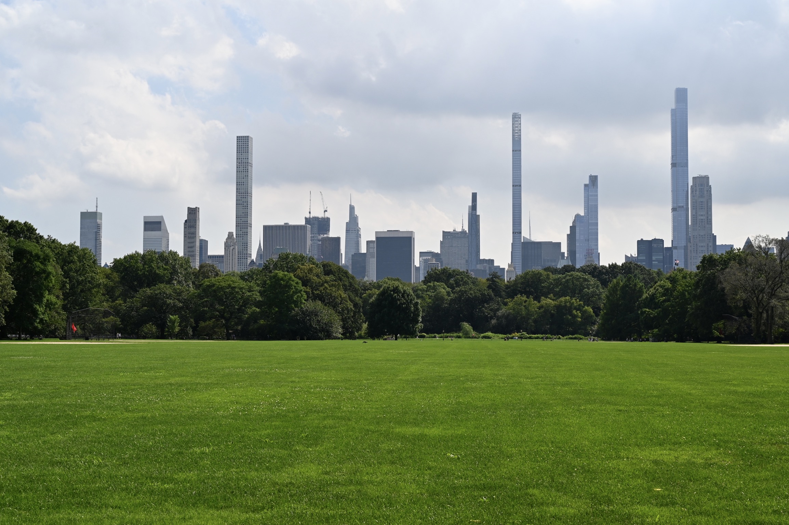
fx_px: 1029
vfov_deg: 28.6
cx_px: 394
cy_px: 262
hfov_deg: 41.9
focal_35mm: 47
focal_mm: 47
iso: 250
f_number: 11
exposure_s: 1/500
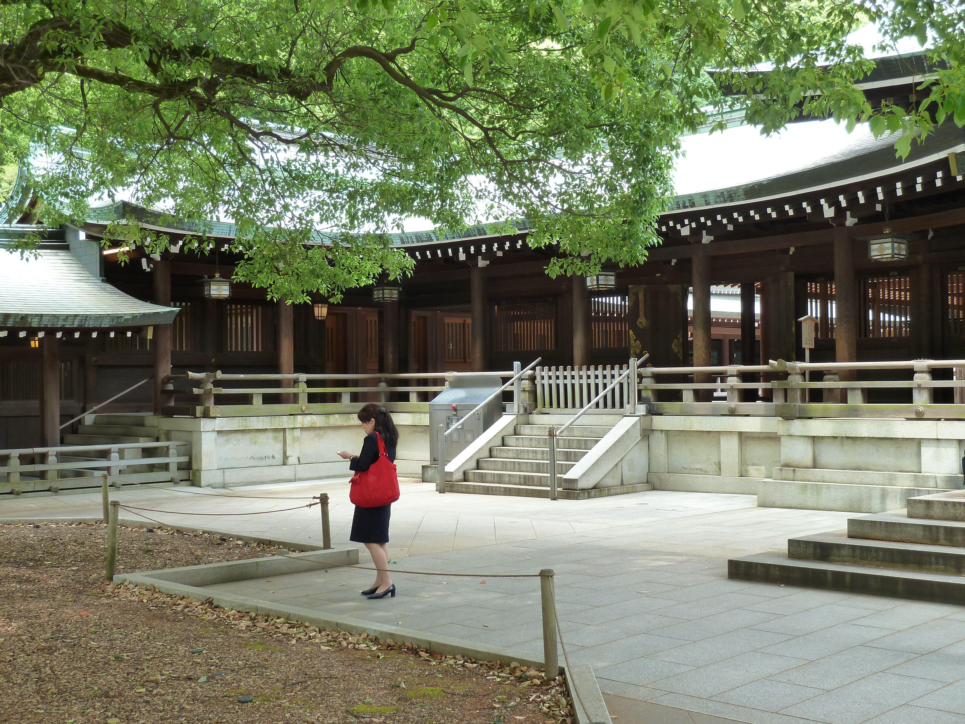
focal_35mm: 44
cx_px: 482
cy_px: 362
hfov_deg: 42.9
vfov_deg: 32.9
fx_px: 1227
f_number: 3.7
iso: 125
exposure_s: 1/50
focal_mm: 7.3
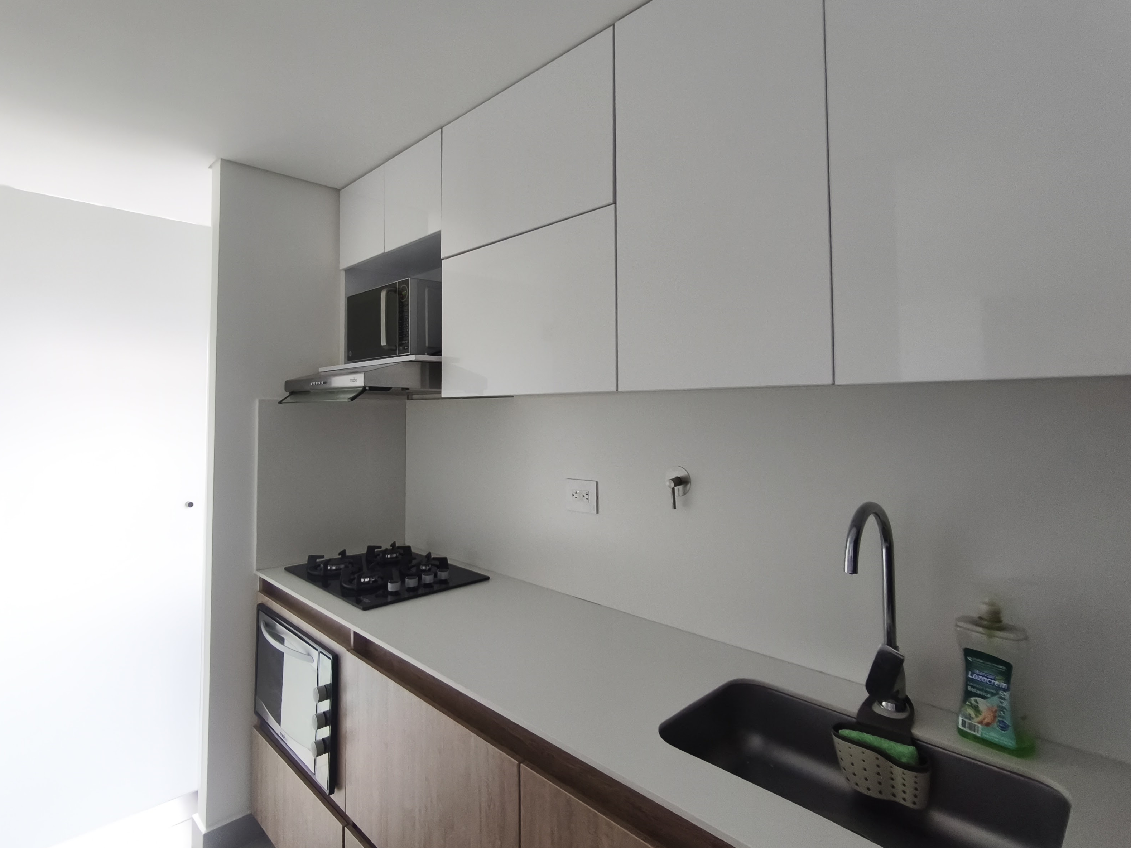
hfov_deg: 84.6
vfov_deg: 68.5
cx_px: 543
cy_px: 381
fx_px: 621
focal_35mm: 19
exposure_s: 1/30
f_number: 2.2
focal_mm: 1.91
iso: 160
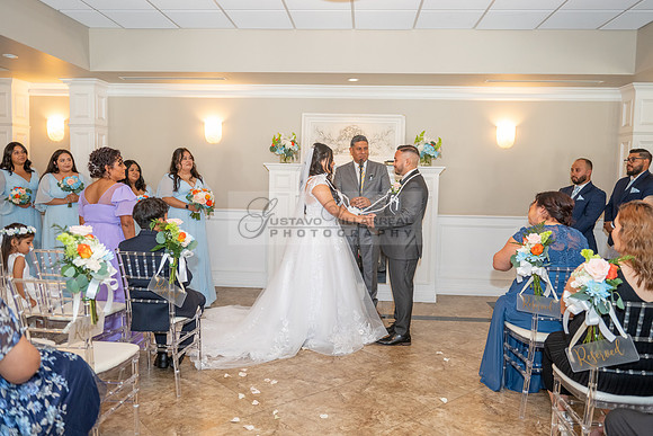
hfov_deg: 65.5
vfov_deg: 46.4
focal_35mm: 28
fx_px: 508
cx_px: 326
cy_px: 218
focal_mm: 28
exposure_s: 1/200
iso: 1250
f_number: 3.5
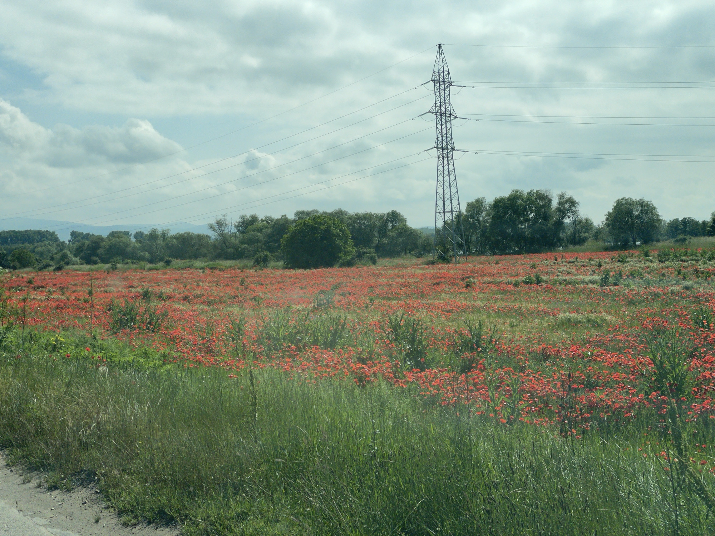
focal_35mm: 52
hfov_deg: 36.8
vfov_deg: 28.0
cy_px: 268
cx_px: 358
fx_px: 1074
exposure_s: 1/3425
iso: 25
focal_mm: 6
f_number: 2
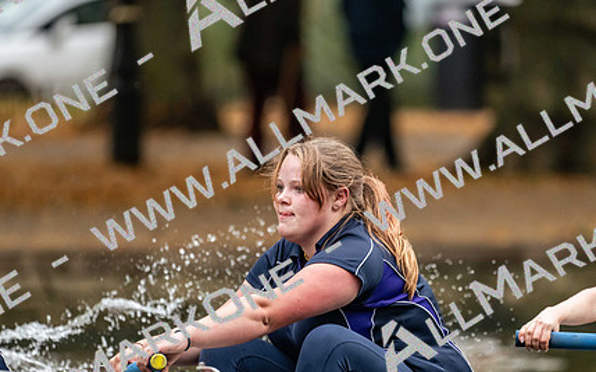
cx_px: 263
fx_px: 8949
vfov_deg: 2.4
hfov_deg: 3.8
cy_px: 255
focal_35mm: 551
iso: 2800
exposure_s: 1/2500
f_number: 4.5
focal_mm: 400
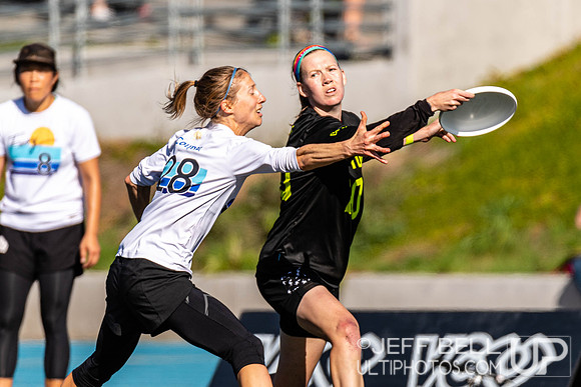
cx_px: 319
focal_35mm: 916
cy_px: 151
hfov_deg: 2.3
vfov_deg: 1.5
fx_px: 14780
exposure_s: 1/1250
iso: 100
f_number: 4
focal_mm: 400
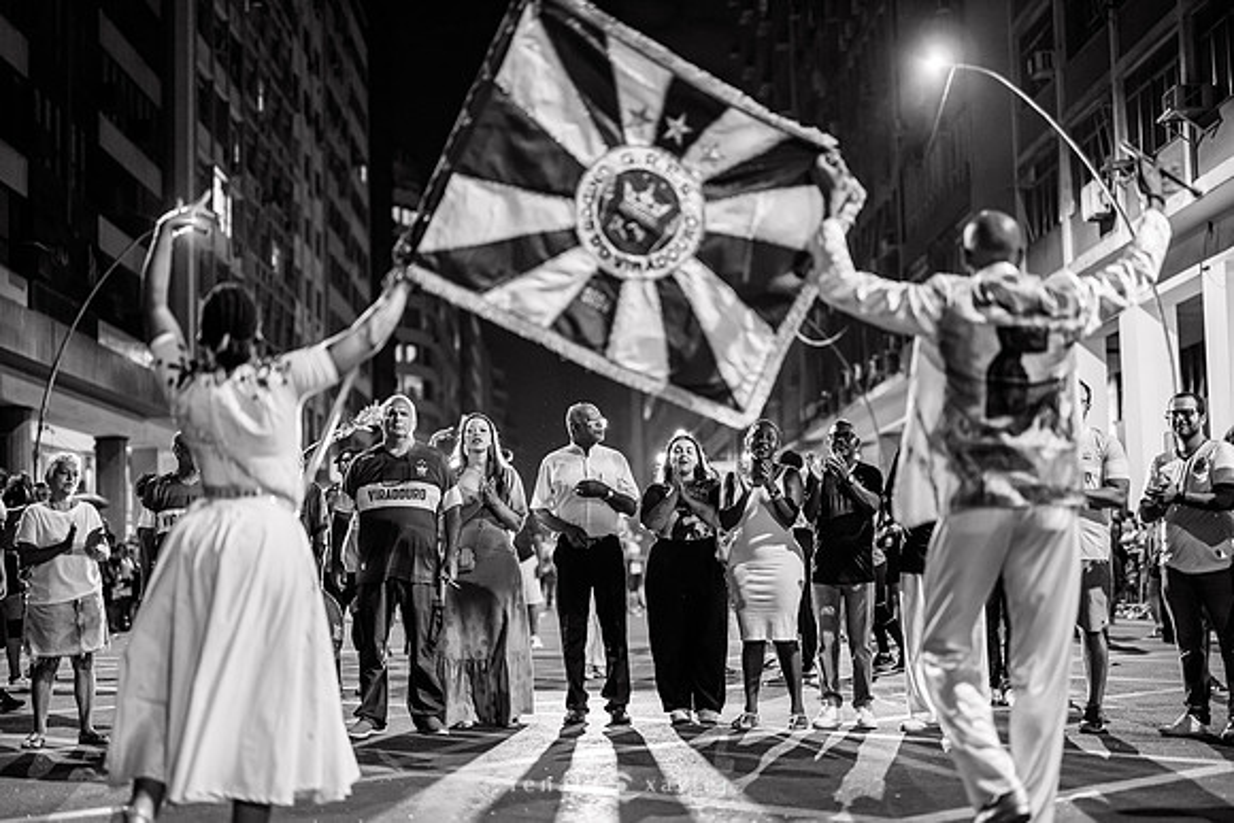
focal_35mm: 50
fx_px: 1714
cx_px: 617
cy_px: 412
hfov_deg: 39.6
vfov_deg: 27.0
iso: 2000
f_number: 1.2
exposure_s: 1/320
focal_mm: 50
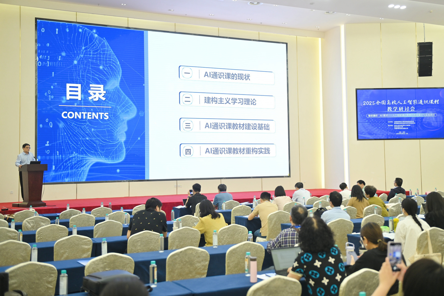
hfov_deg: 48.5
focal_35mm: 40
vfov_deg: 33.4
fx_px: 493
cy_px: 148
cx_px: 222
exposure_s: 1/200
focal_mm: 40
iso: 400
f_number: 4
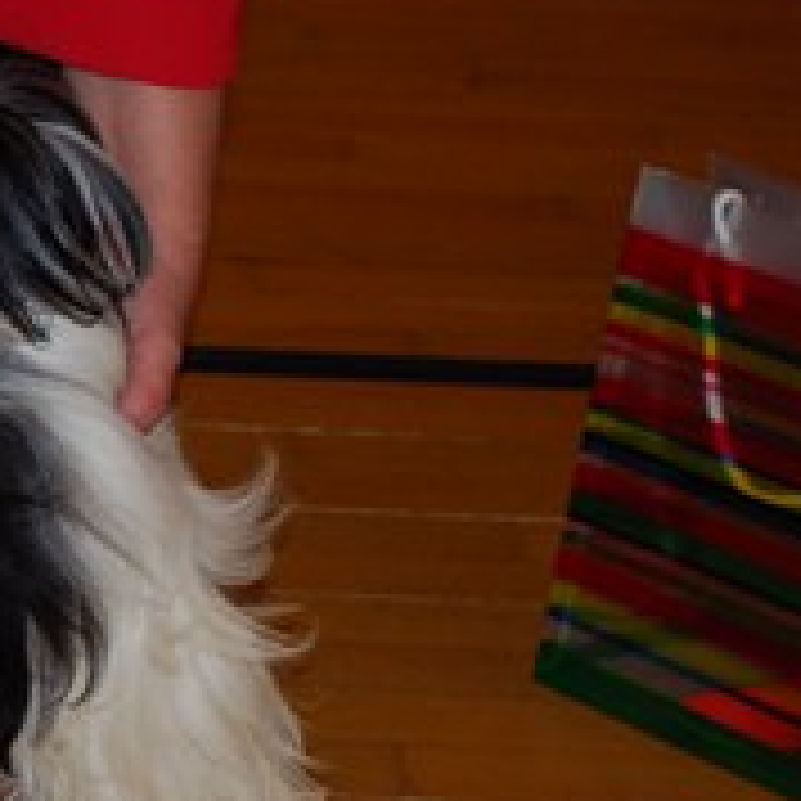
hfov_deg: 9.8
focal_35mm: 174
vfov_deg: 10.0
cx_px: -328
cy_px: 536
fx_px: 4555
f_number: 5.3
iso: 200
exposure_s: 1/60
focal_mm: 38
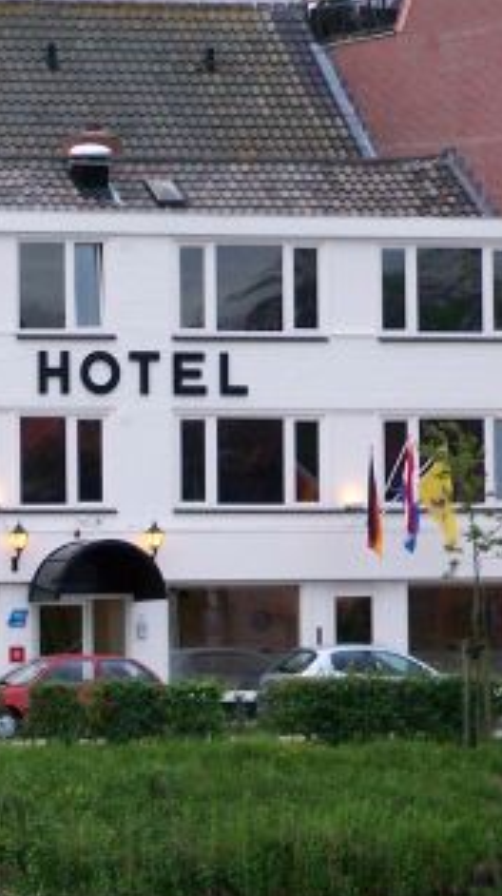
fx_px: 7023
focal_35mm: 296
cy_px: 786
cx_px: -80
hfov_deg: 4.1
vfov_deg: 7.3
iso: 160
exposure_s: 1/40
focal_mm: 21.2
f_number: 3.2
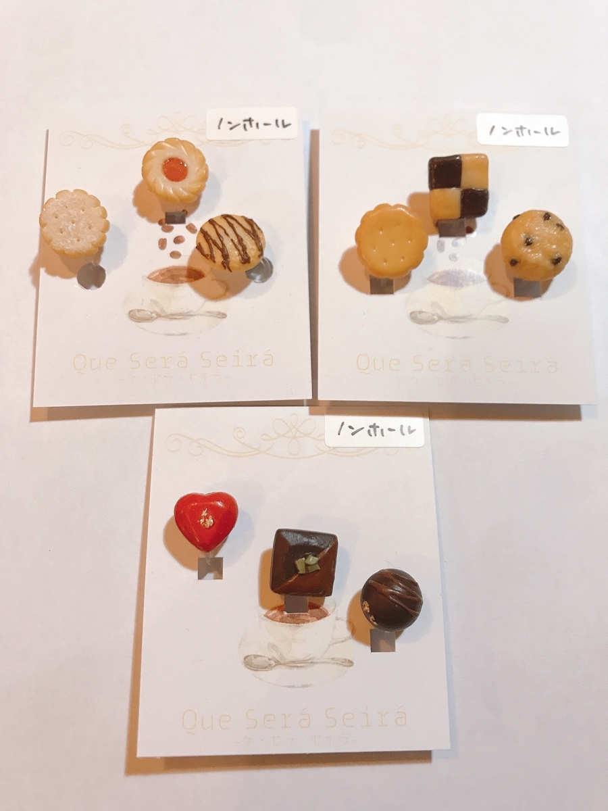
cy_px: 406
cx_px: 304
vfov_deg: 63.4
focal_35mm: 28
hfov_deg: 49.7
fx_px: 656
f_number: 1.8
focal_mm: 3.99
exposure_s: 1/30
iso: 40
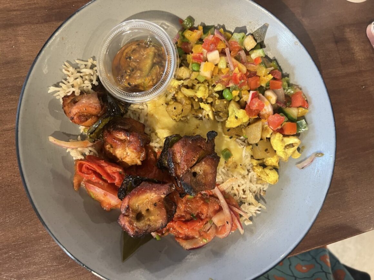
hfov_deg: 67.3
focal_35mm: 26
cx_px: 187
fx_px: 281
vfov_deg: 53.1
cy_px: 140
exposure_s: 1/60
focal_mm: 5.7
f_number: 1.5
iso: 250
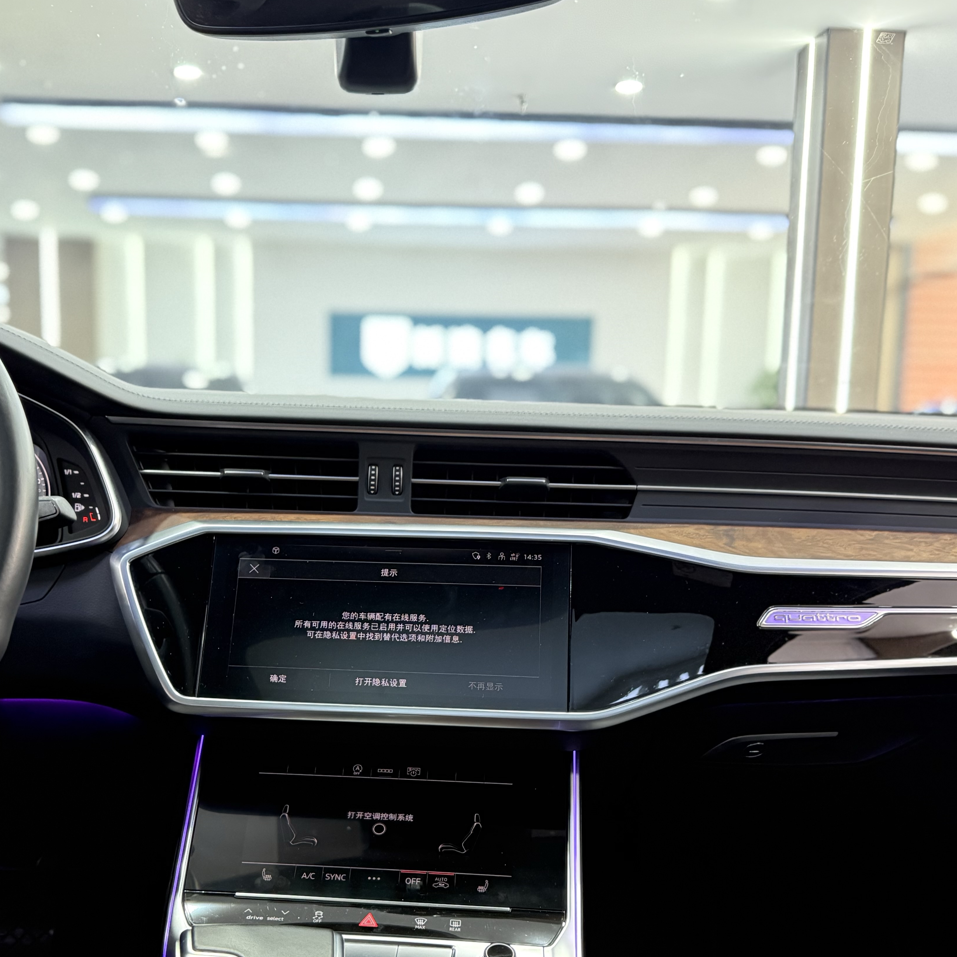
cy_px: 611
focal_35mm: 37
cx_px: 380
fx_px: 1157
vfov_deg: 44.5
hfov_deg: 44.7
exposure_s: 1/33
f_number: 1.78
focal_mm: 6.76
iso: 640
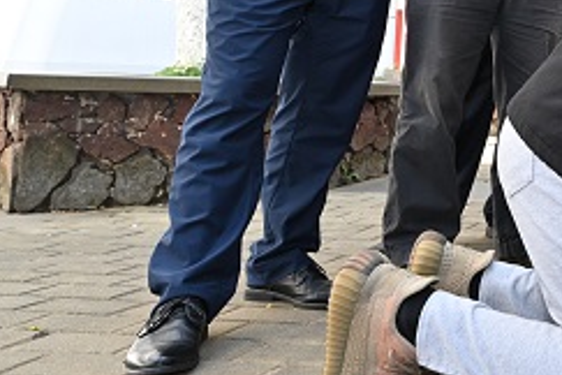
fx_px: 787
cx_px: 789
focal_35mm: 50
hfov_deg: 29.0
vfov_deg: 26.0
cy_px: 42
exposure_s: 1/125
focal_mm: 17.5
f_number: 9
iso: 400
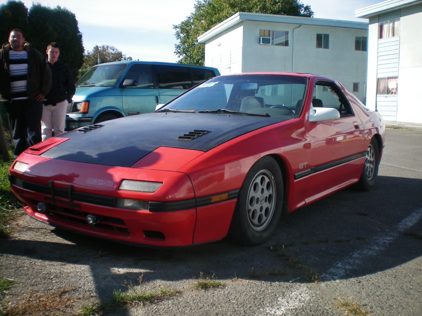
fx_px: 463
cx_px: 211
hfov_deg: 49.0
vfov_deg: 37.7
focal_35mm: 38
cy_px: 158
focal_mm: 6.3
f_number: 3.1
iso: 64
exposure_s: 1/500
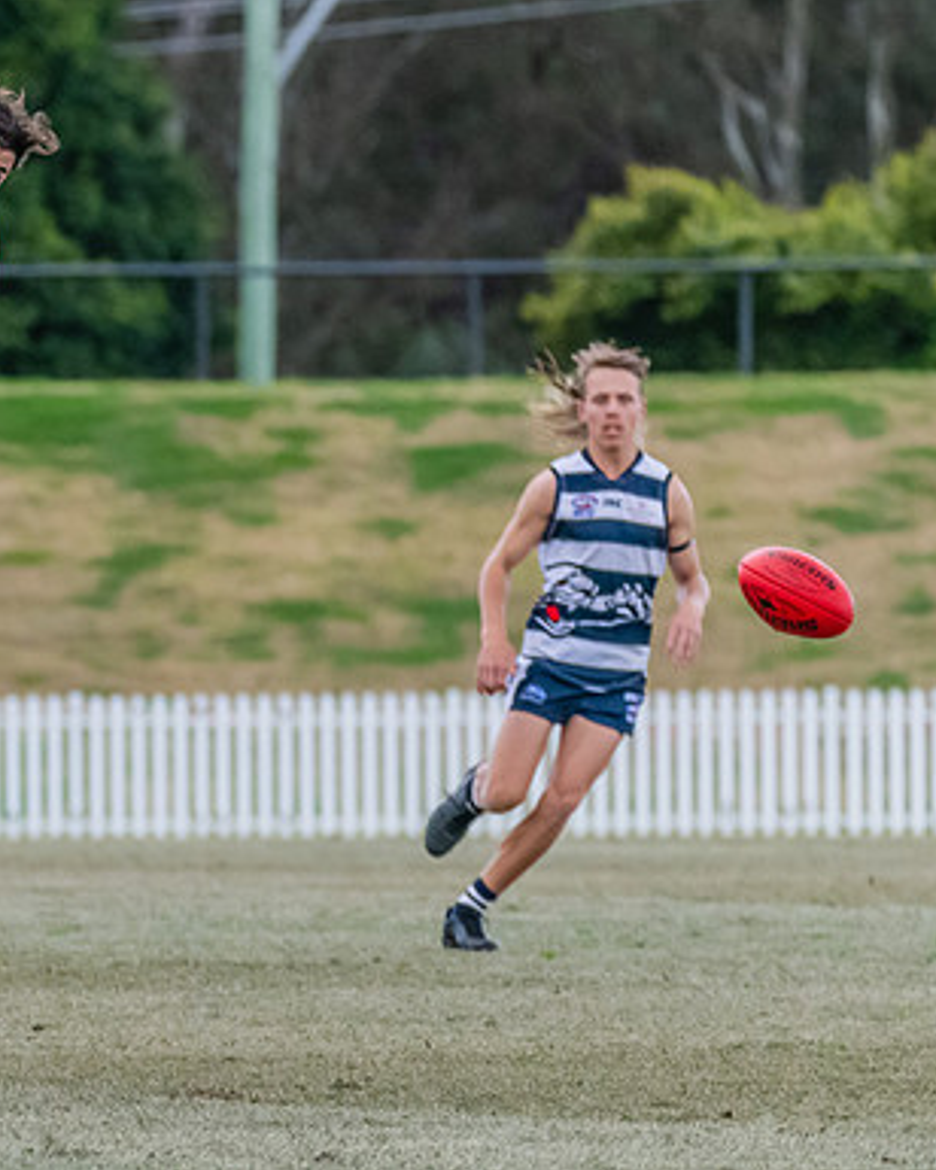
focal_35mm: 619
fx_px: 21434
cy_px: 516
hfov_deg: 2.5
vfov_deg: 3.1
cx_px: -393
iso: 3600
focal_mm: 280
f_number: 5.6
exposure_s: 1/1600
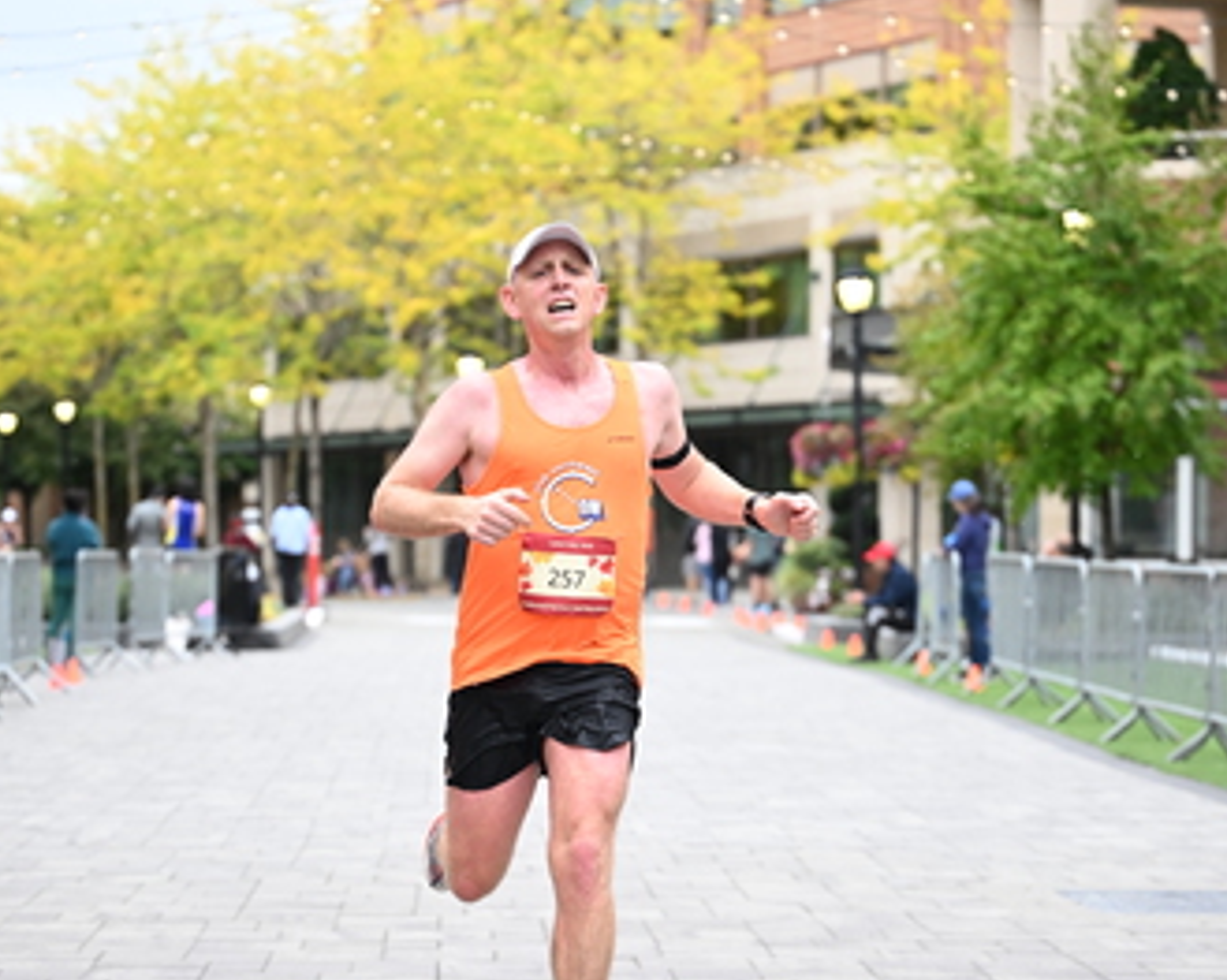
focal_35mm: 110
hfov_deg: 17.5
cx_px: 576
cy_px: 596
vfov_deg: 14.0
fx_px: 3993
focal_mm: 70
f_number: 2.8
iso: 1600
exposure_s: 1/1250
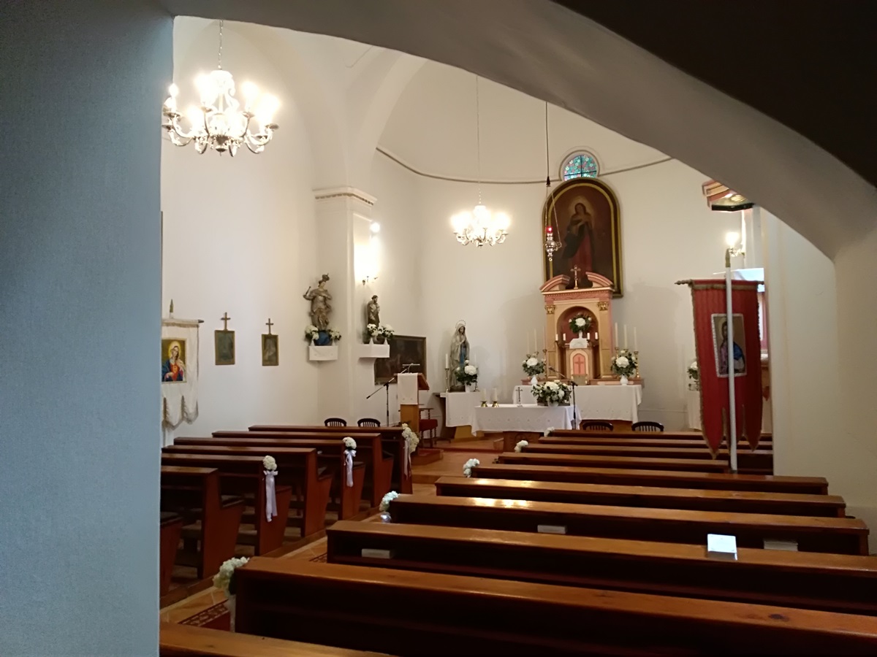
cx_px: 438
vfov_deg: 53.1
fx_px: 659
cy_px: 328
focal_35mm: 26
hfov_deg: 67.3
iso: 784
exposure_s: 1/33.3
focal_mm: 3.54
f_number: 2
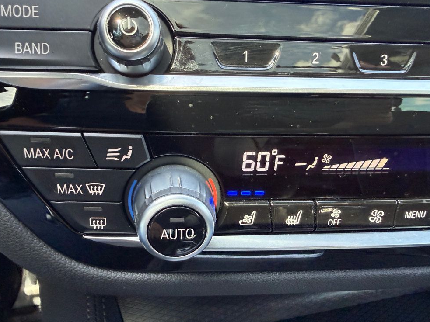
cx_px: 218
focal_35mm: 25
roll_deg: -2.6
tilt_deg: -29.9
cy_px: 164
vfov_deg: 54.9
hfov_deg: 69.4
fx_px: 311
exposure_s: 1/148
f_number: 2.2
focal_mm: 2.22
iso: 400
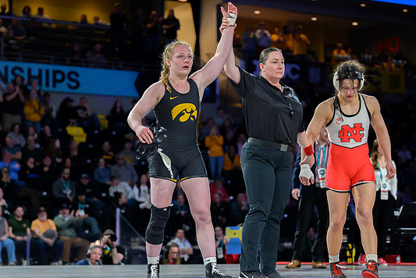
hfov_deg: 19.3
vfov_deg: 12.9
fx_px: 1226
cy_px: 144
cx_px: 180
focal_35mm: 106
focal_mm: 78
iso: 4500
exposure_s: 1/800
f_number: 2.8
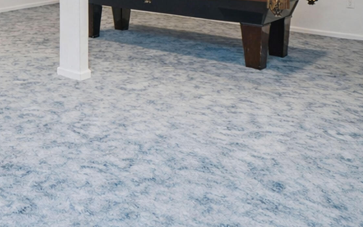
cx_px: -5
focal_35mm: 45
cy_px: -63
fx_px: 449
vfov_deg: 24.9
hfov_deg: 38.7
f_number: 4
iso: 50
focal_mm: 16.5
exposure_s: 1/6
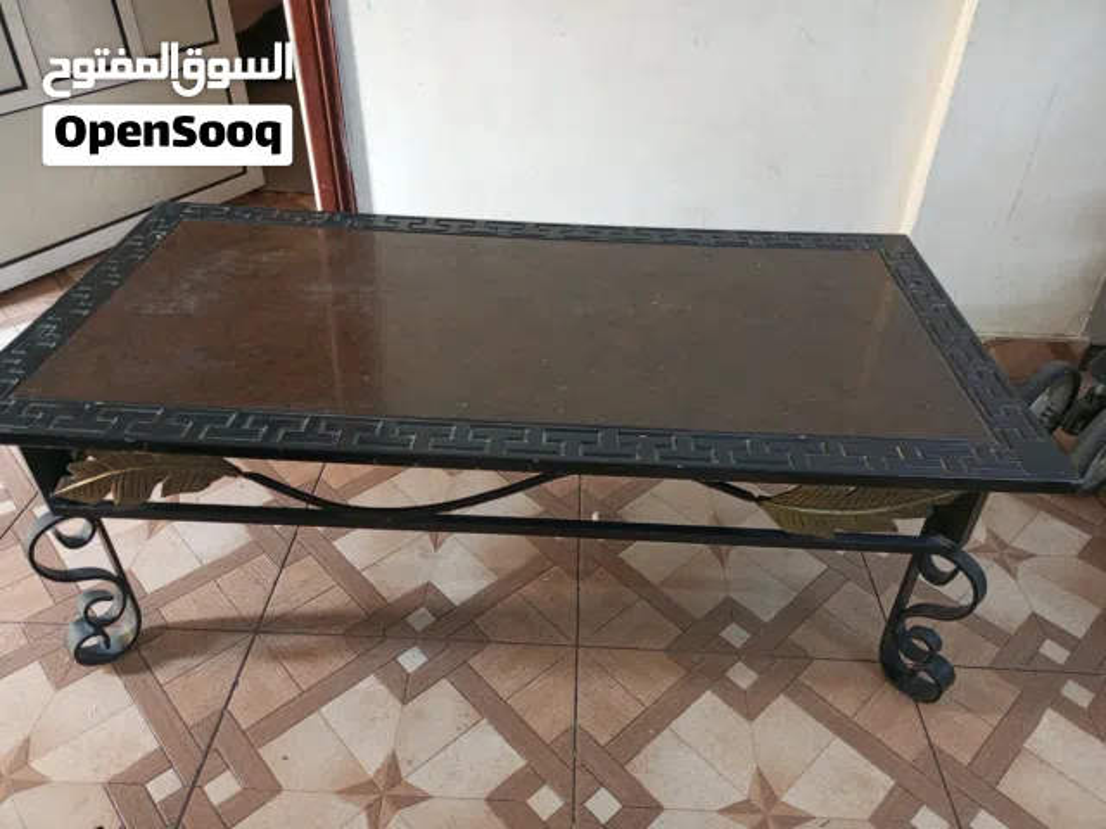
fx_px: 799
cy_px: 414
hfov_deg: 69.4
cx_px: 553
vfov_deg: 54.9
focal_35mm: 25
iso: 1821
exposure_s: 1/33.3
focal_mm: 4.69
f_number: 1.79
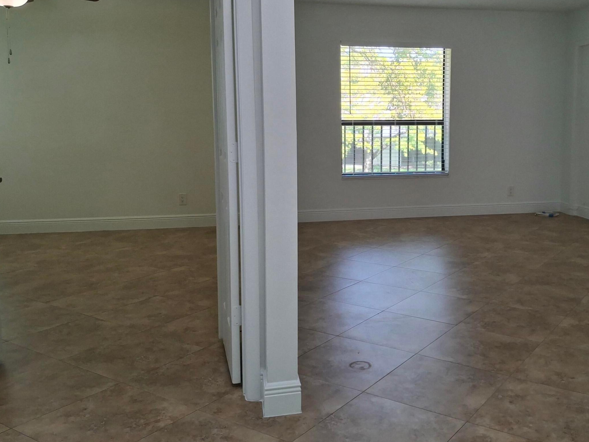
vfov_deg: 40.4
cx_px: 369
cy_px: 164
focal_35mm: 35
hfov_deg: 52.1
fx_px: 596
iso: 100
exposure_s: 1/120
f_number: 1.8
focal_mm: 4.69
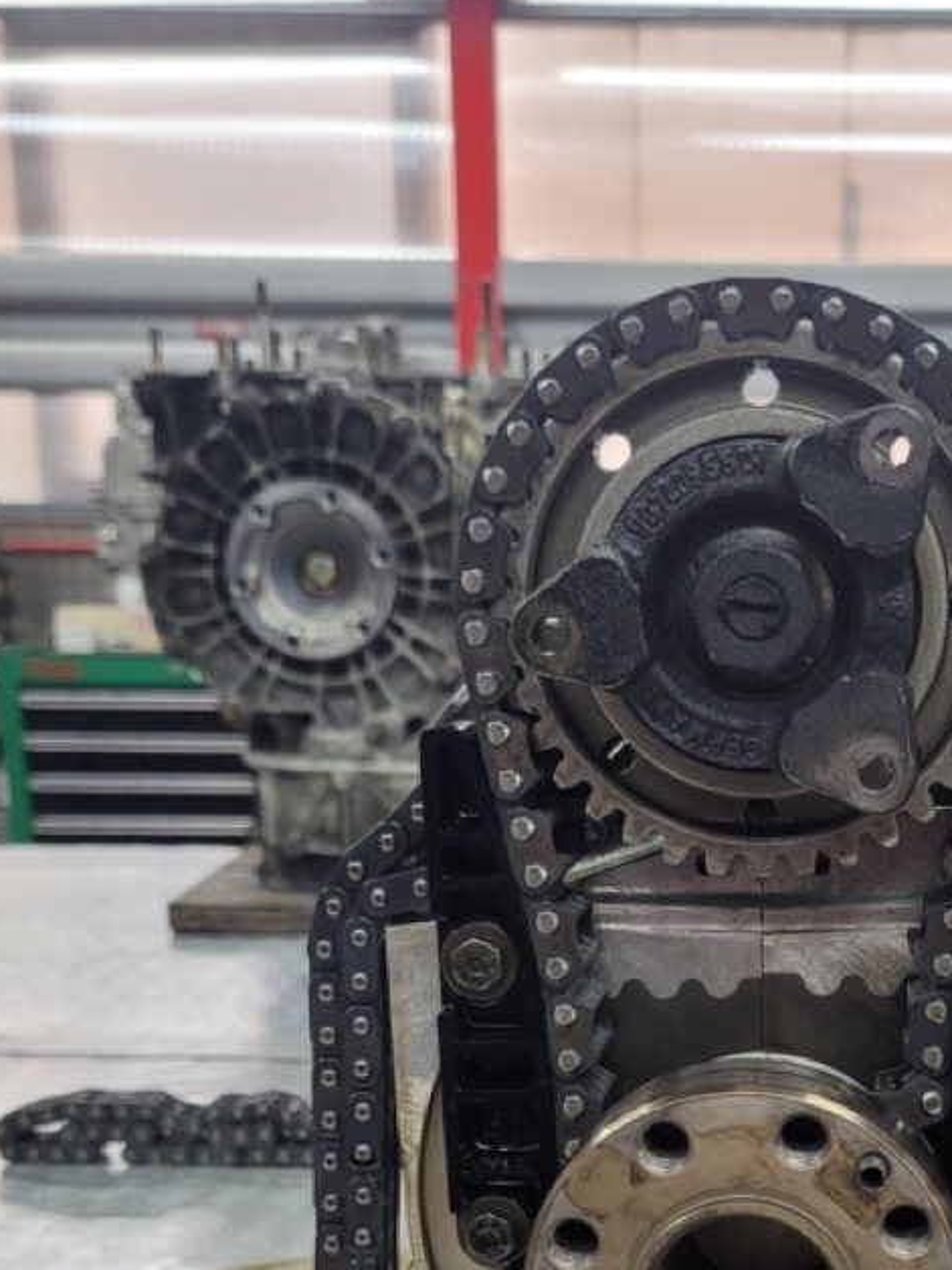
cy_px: 1141
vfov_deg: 34.2
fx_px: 1943
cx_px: 831
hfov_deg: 26.7
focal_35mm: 53
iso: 160
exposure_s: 1/100
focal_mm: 5.4
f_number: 1.8
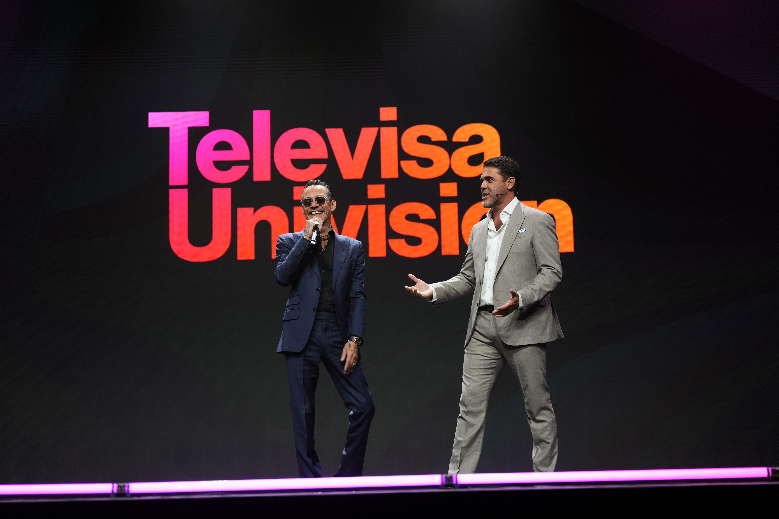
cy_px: 260
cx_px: 390
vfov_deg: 19.5
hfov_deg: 28.8
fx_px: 1515
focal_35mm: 70
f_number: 2.8
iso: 400
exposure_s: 1/200
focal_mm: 70
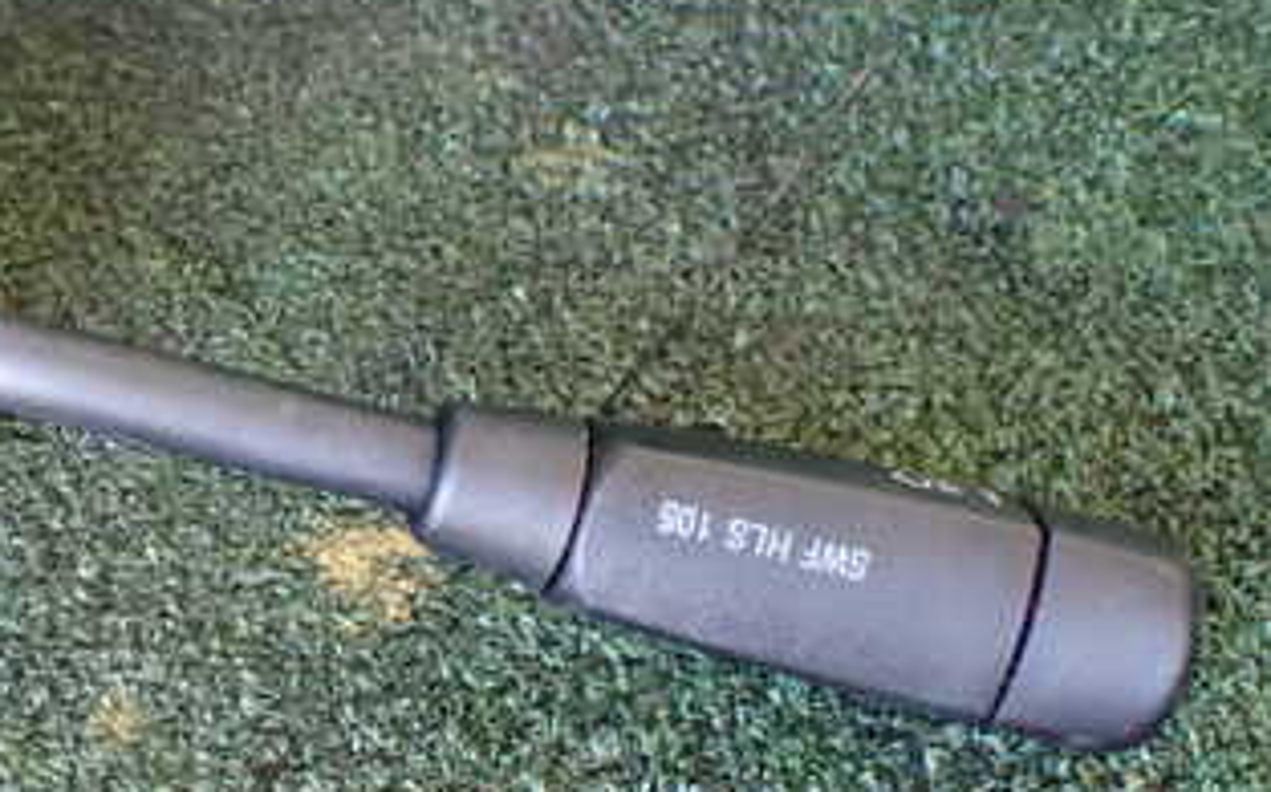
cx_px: 134
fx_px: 2111
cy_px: 463
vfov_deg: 21.2
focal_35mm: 61
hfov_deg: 31.9
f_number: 2.3
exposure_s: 1/60
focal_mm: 5.4
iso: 800
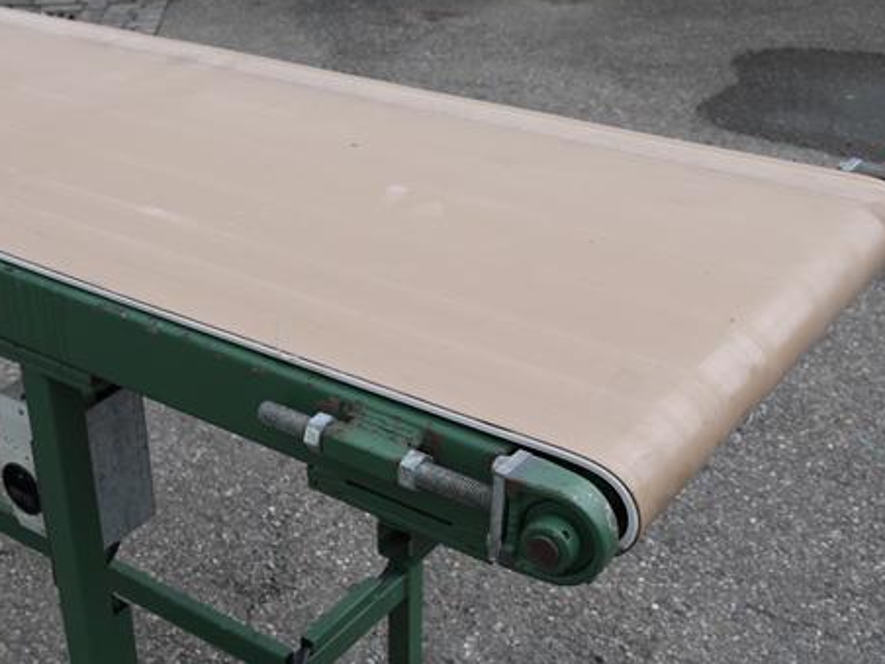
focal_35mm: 51
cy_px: 384
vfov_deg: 28.5
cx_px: 339
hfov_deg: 37.3
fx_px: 1304
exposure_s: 1/250
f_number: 7.1
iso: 100
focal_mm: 18
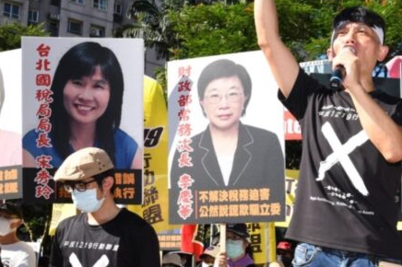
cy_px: 203
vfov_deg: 28.2
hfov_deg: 41.0
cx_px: 291
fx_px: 524
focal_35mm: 47
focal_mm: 20
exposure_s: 1/250
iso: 400
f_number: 13
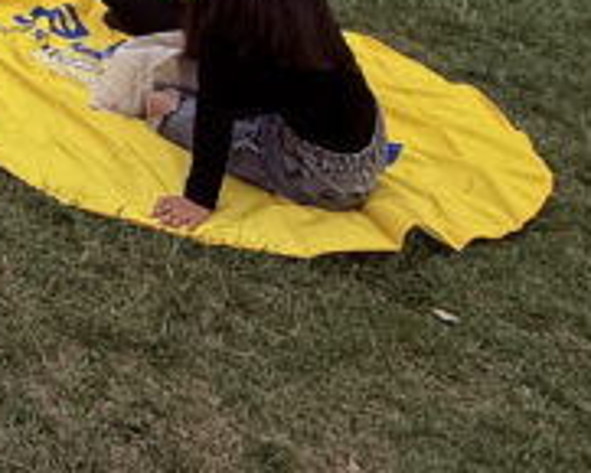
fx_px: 1015
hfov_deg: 24.6
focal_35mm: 58
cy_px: -388
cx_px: -310
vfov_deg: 19.4
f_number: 2.2
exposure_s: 1/4149
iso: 50
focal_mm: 2.22
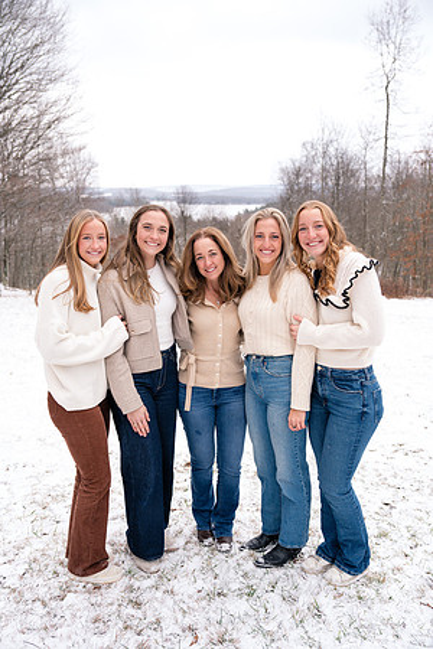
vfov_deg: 61.9
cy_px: 324
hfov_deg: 43.6
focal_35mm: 30
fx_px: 541
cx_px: 216
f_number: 3.2
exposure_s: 1/250
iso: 400
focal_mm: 30
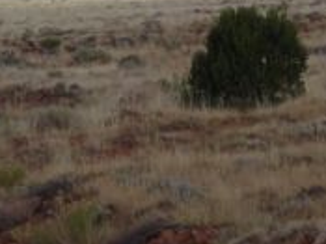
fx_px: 4715
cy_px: -142
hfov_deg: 4.0
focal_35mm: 501
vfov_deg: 3.0
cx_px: 130
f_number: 4.5
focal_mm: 22.5
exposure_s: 1/320
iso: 80
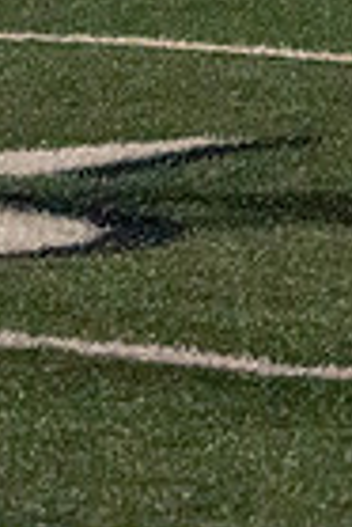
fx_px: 7929
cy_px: -269
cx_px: 998
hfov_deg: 2.5
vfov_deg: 3.8
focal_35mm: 542
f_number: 5.6
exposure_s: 1/1000
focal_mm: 100
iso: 25600
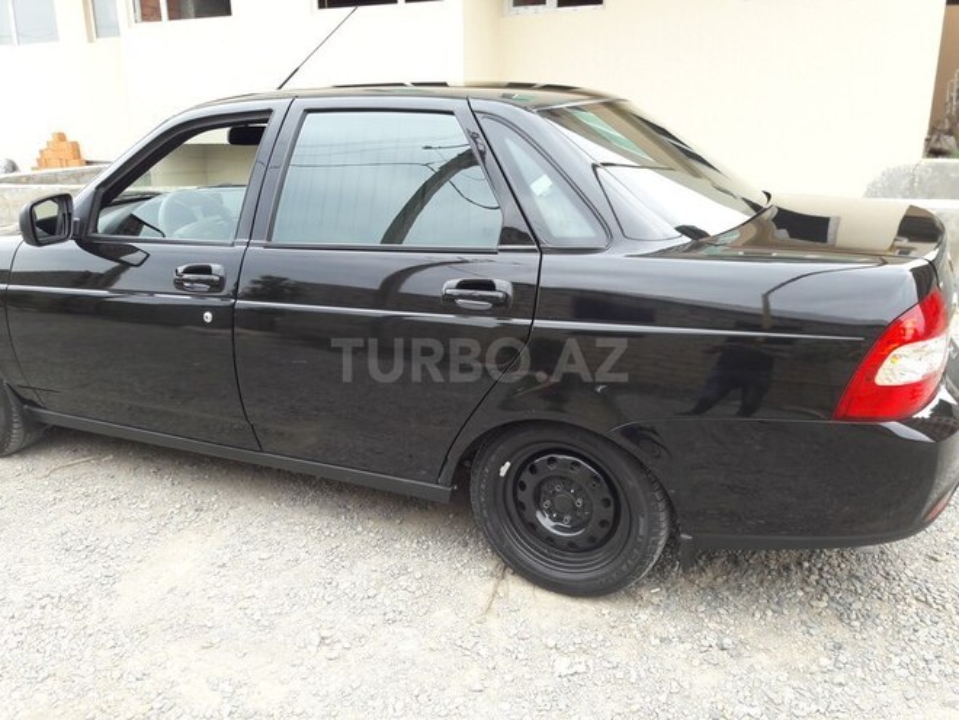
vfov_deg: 49.7
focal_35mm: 28
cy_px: 360
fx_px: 776
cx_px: 480
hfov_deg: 63.4
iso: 40
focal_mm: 3.7
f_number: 1.9
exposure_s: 1/147
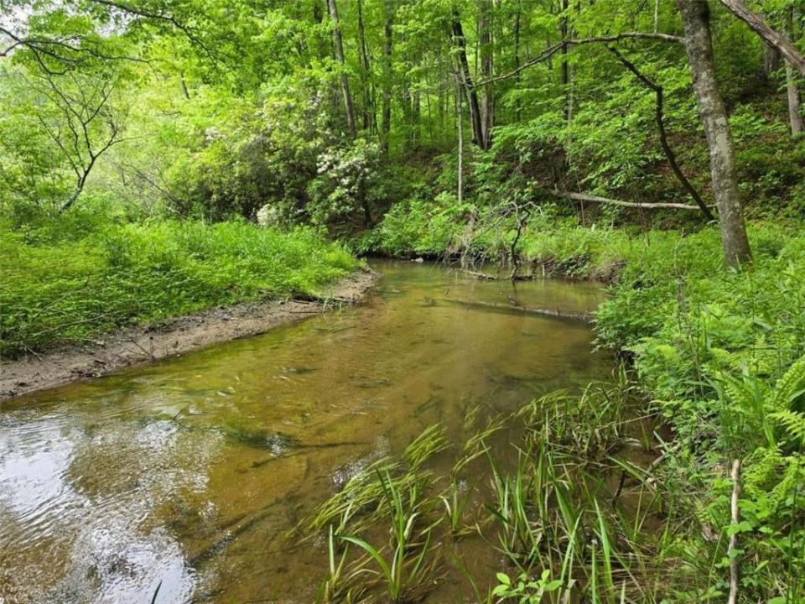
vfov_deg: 58.9
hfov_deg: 73.9
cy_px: 302
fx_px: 535
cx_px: 402
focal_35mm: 23
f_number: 1.4
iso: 32
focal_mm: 6.5
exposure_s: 1/359
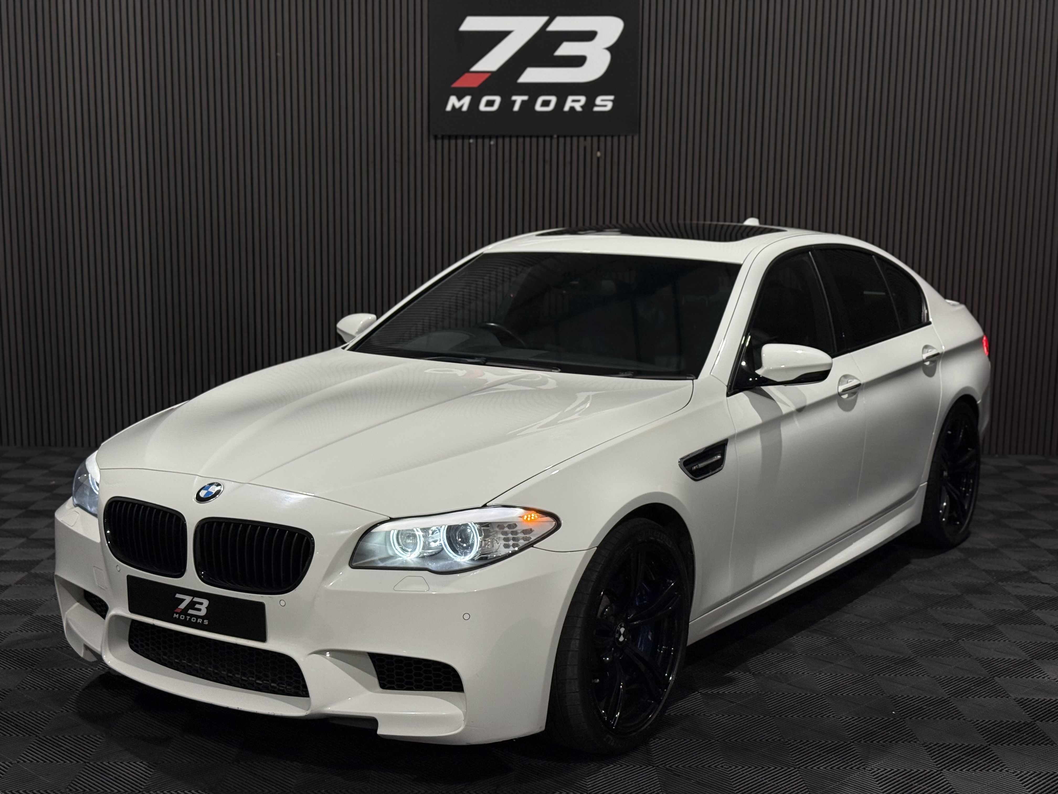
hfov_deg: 39.7
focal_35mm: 48
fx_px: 1467
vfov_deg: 30.3
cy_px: 397
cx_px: 529
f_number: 1.78
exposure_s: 1/100
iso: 125
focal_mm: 6.76
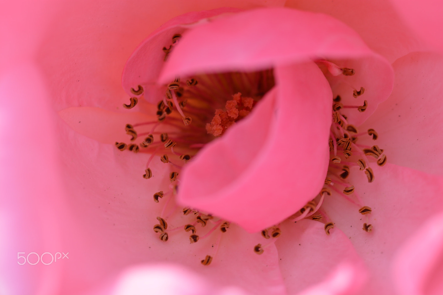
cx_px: 222
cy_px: 148
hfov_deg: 13.0
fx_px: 1938
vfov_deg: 8.7
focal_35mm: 158
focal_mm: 105
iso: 160
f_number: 8
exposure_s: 1/125
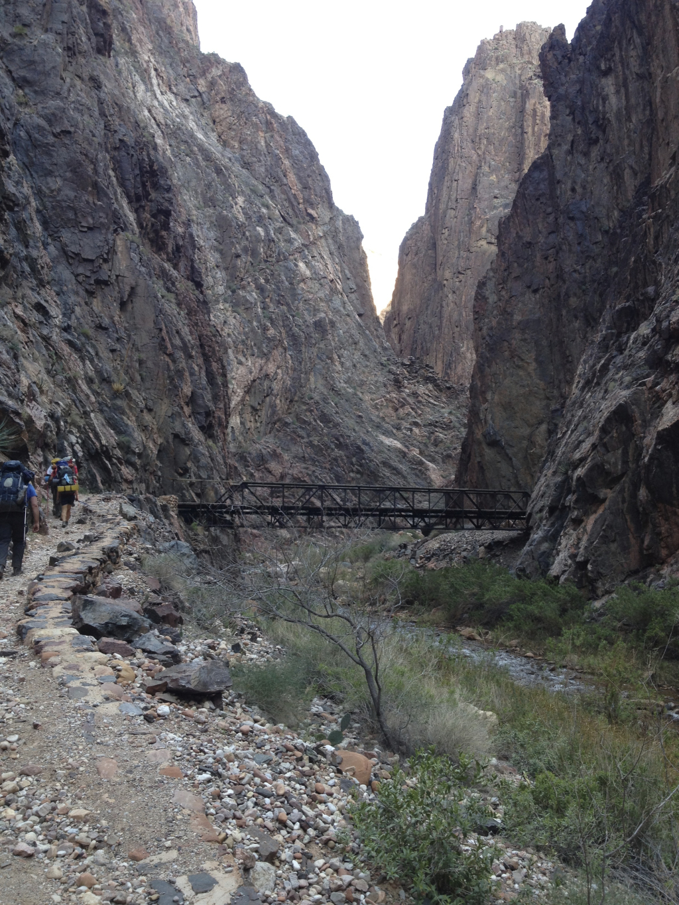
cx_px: 340
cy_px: 452
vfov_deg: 52.6
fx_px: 915
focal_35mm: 35
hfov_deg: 40.7
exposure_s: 1/60
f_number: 2.4
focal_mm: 4.28
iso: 50
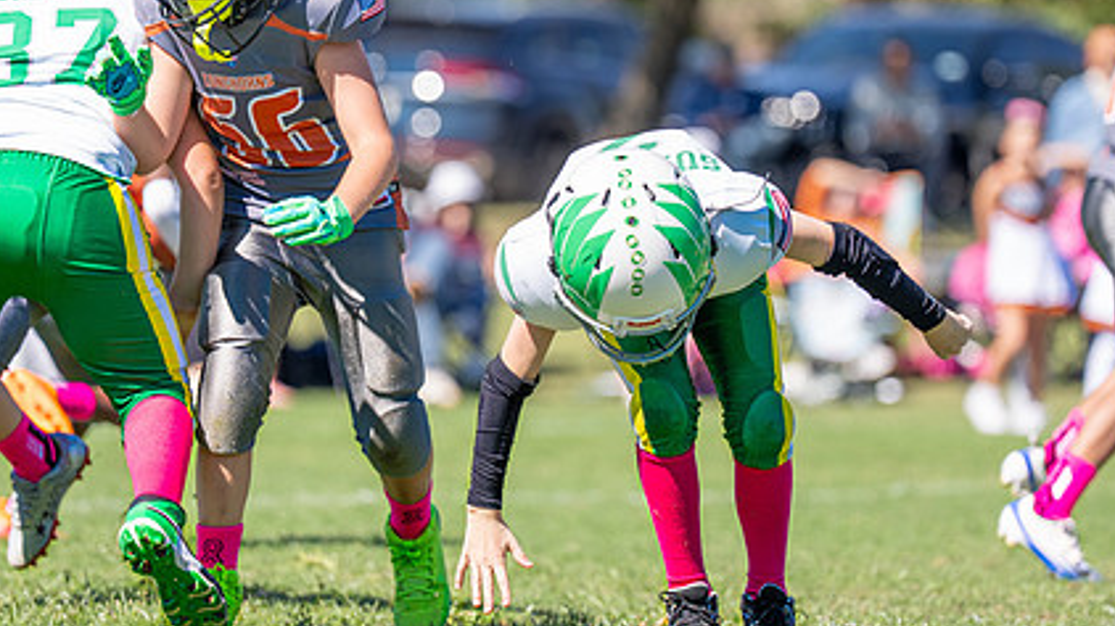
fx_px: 9901
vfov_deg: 3.6
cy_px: 193
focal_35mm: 335
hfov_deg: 6.4
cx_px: 542
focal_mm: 178
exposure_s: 1/2000
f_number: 2.8
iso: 160
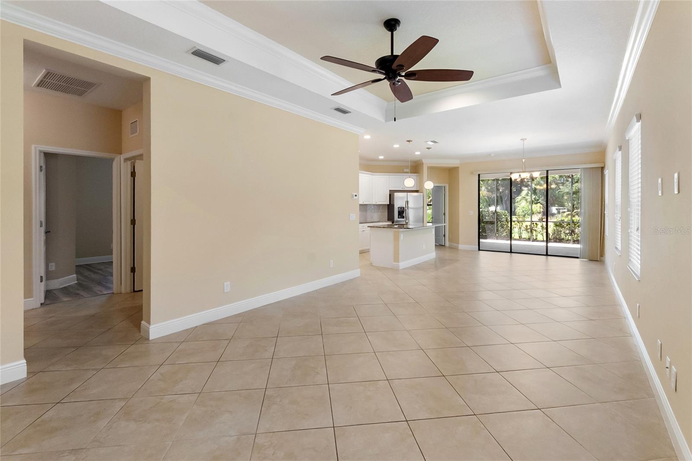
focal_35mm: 15
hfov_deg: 100.4
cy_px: 230
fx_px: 288
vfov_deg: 77.3
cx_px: 346
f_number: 9.5
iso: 2000
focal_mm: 10
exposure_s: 1/30
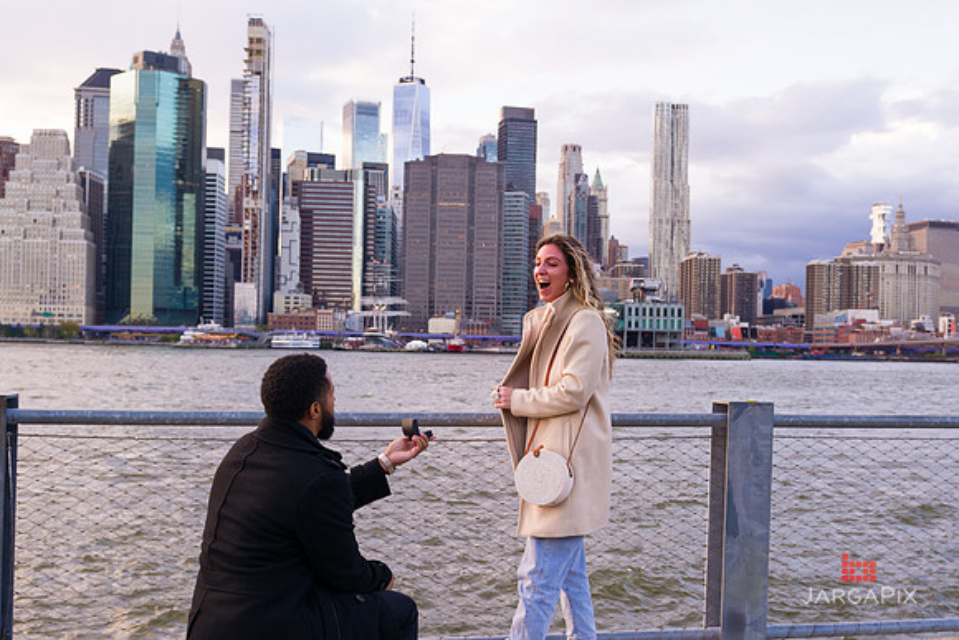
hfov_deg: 45.3
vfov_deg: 31.2
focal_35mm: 43
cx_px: 541
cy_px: 353
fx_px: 1147
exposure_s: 1/200
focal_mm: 27
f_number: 4
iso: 250
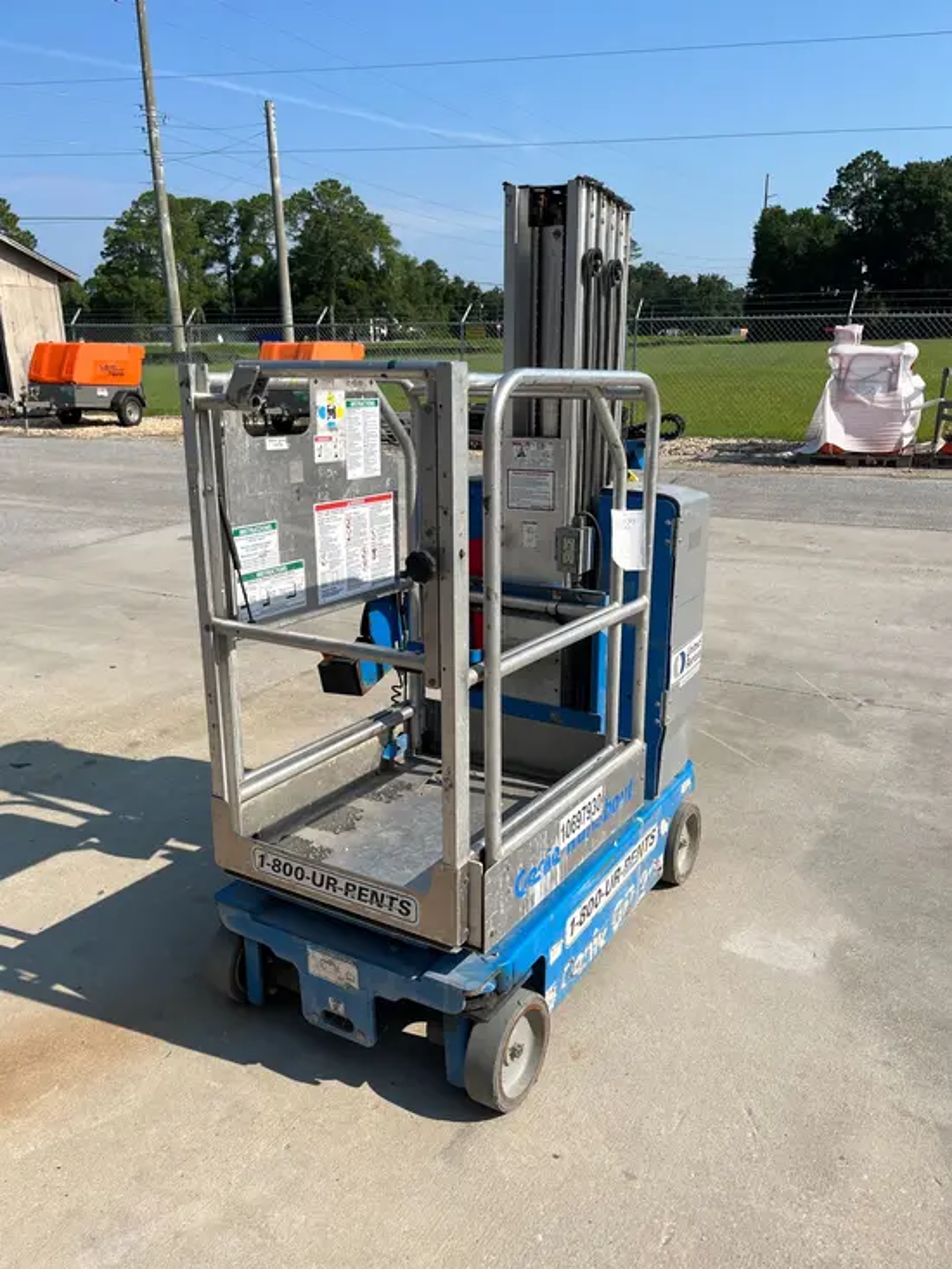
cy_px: 634
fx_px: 953
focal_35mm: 26
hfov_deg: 53.1
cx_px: 476
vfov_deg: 67.3
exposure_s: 1/4016
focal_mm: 5.1
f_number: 1.6
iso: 50
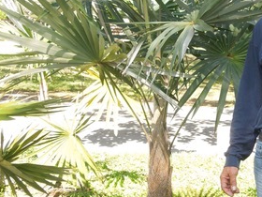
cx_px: 174
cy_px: 124
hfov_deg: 21.9
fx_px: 674
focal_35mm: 89
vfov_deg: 16.6
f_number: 3.8
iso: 100
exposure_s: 1/125
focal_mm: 7
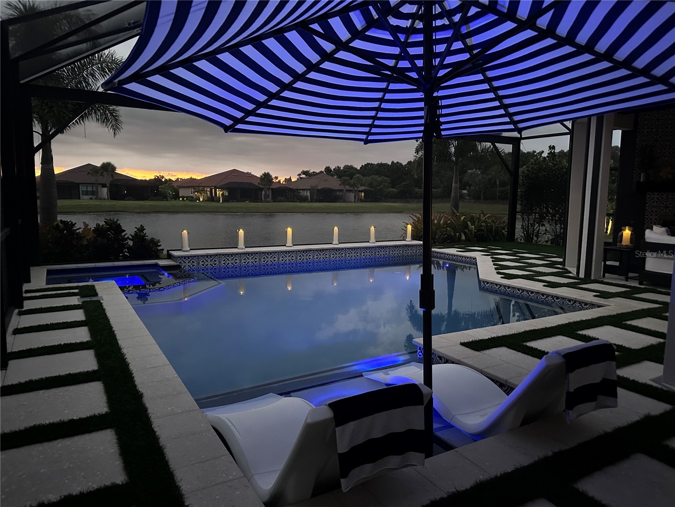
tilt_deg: -7.7
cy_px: 254
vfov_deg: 56.8
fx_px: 468
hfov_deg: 71.6
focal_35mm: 24
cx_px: 338
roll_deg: -1.4
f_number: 1.78
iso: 1250
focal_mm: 6.86
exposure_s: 1/30
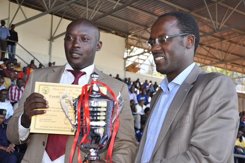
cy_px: 82
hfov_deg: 38.9
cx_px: 122
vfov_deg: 26.4
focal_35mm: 51
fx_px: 347
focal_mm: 34
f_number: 5.6
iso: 400
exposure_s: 1/200
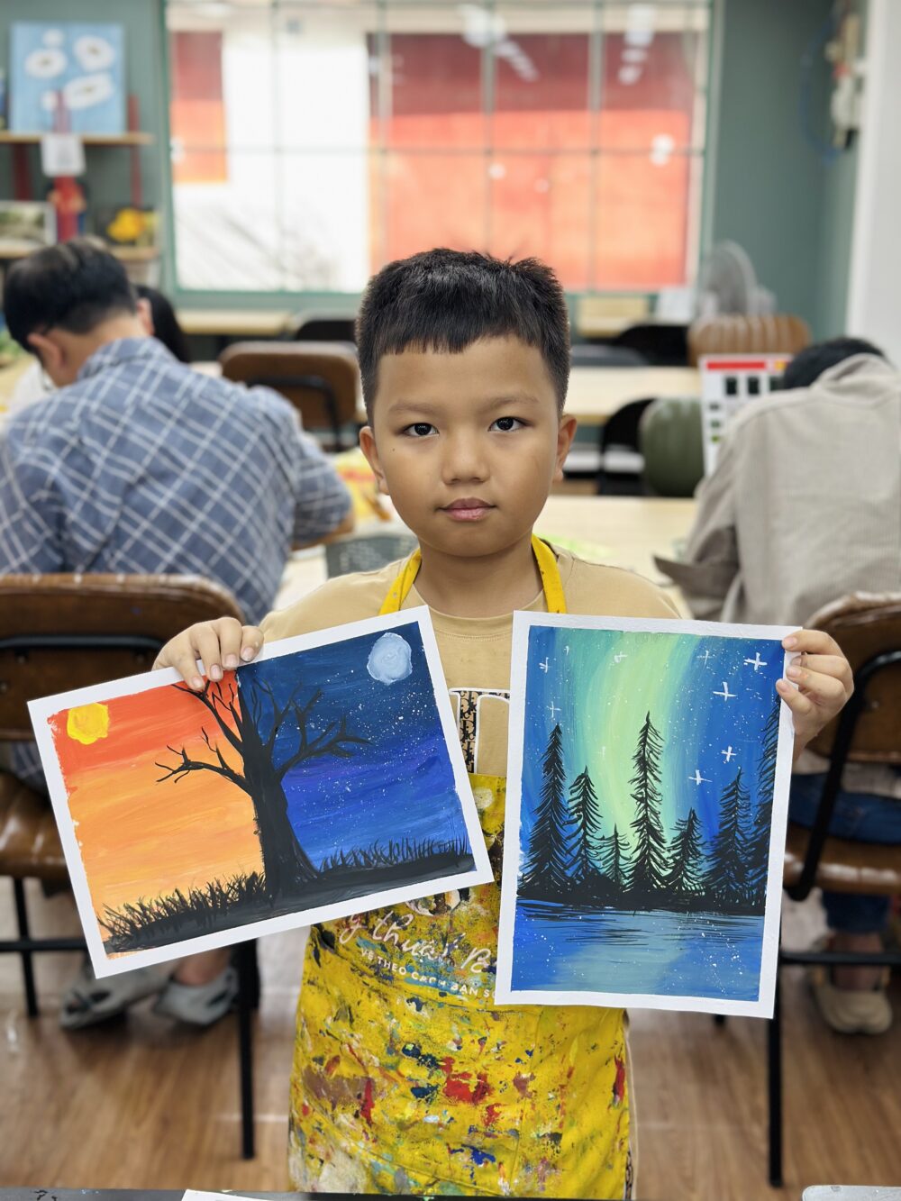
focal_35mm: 48
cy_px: 600
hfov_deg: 30.3
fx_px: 1666
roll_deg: -1.1
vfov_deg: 39.7
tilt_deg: -13.9
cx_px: 450
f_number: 1.78
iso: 64
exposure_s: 1/148
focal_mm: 6.86
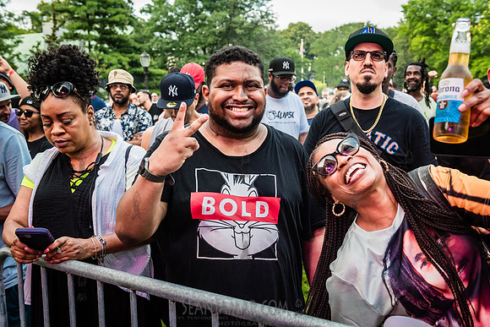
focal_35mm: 36
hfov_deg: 53.1
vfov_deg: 36.9
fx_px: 490
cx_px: 245
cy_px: 164
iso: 2000
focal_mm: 36
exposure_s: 1/640
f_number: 4.5
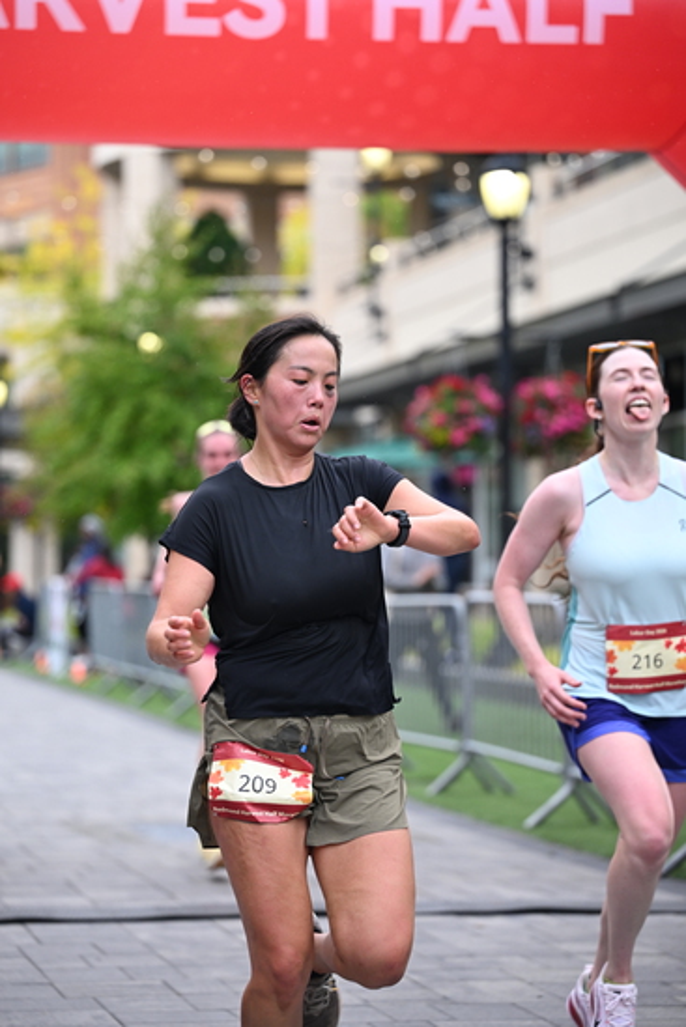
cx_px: 343
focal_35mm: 102
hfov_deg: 13.4
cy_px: 514
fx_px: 2913
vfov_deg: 20.0
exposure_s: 1/1600
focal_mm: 102
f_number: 2.8
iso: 1000
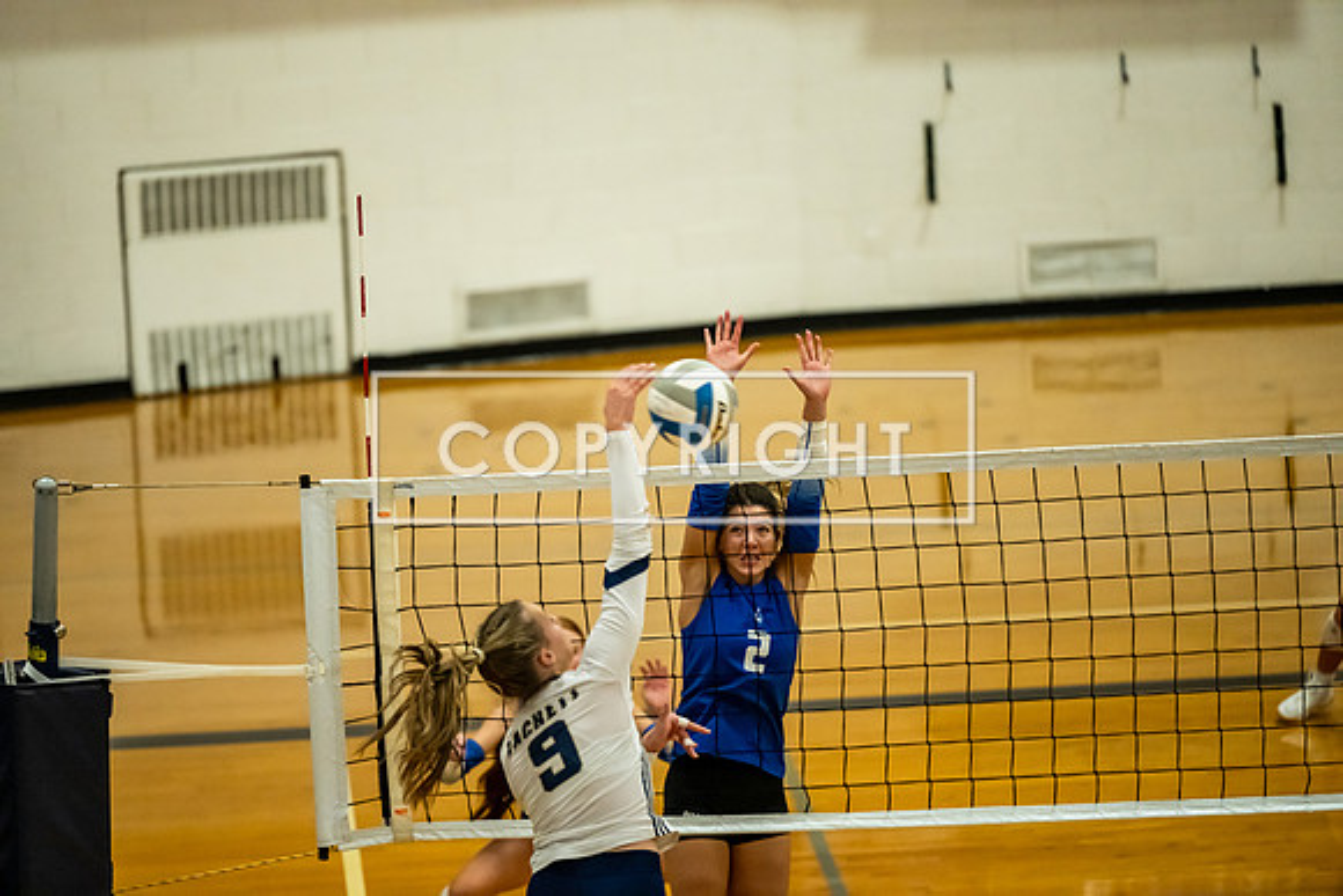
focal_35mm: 200
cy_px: 448
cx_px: 672
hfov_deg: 10.3
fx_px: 7463
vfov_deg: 6.9
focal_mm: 200
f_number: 2.8
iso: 5000
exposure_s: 1/1250
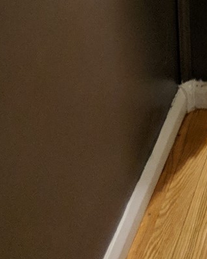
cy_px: -311
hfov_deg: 10.8
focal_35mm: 130
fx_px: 996
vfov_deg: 12.4
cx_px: 420
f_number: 2
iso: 544
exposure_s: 1/30
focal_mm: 4.67
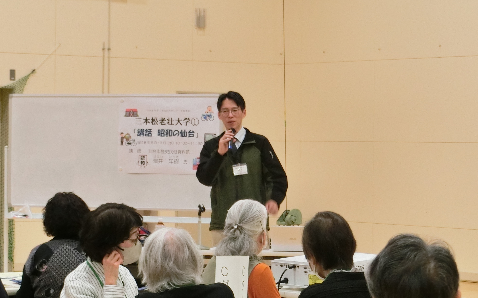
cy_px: 202
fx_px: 1928
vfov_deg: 8.9
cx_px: 241
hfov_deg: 14.1
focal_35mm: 148
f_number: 5.7
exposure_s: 1/30
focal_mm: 19.1
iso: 400
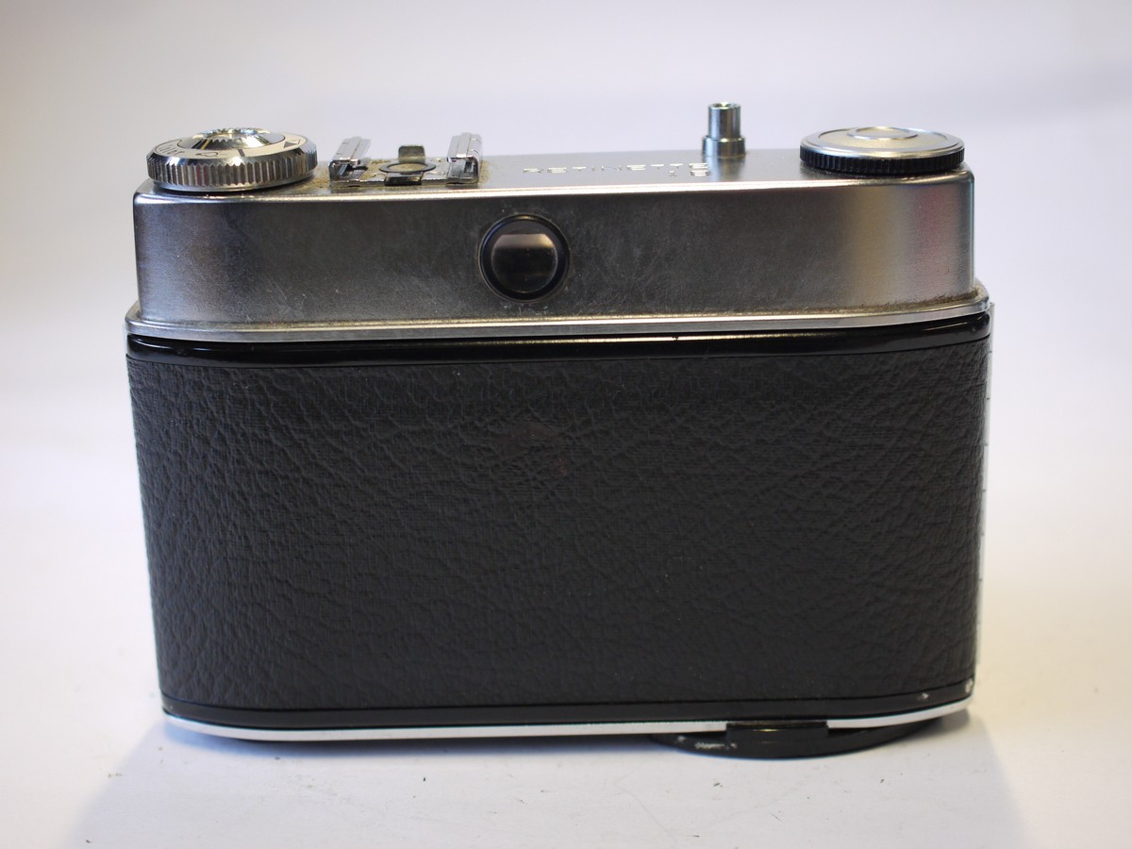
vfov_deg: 24.4
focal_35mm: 60
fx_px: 1962
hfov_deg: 32.2
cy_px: 424
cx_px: 566
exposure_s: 1/80
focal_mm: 30
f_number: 3.5
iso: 400
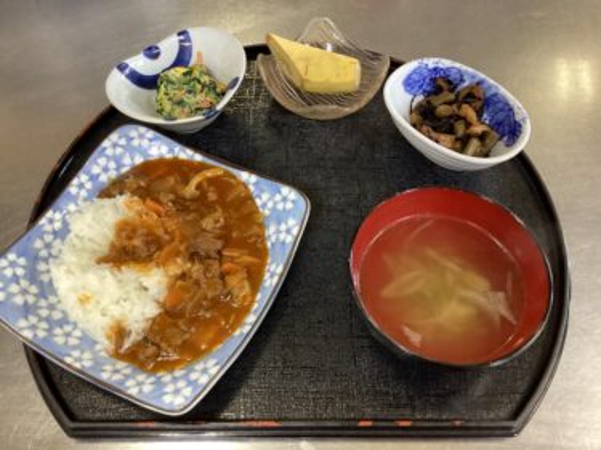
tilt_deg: -59.8
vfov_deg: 45.4
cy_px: 225
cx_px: 300
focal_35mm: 31
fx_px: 538
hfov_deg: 58.4
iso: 320
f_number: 2.4
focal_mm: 3.3
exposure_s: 1/60
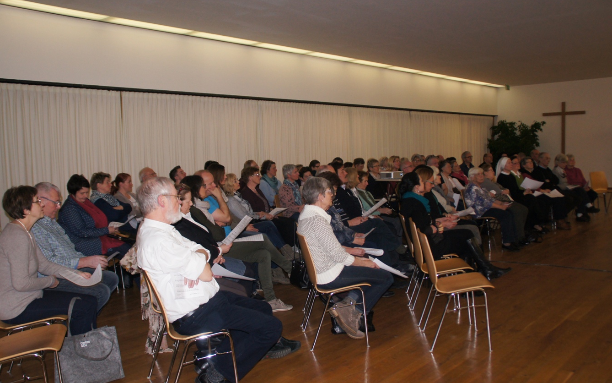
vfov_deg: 37.3
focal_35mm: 34
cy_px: 194
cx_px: 308
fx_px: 567
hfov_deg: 56.7
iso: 400
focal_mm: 22
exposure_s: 1/60
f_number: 4
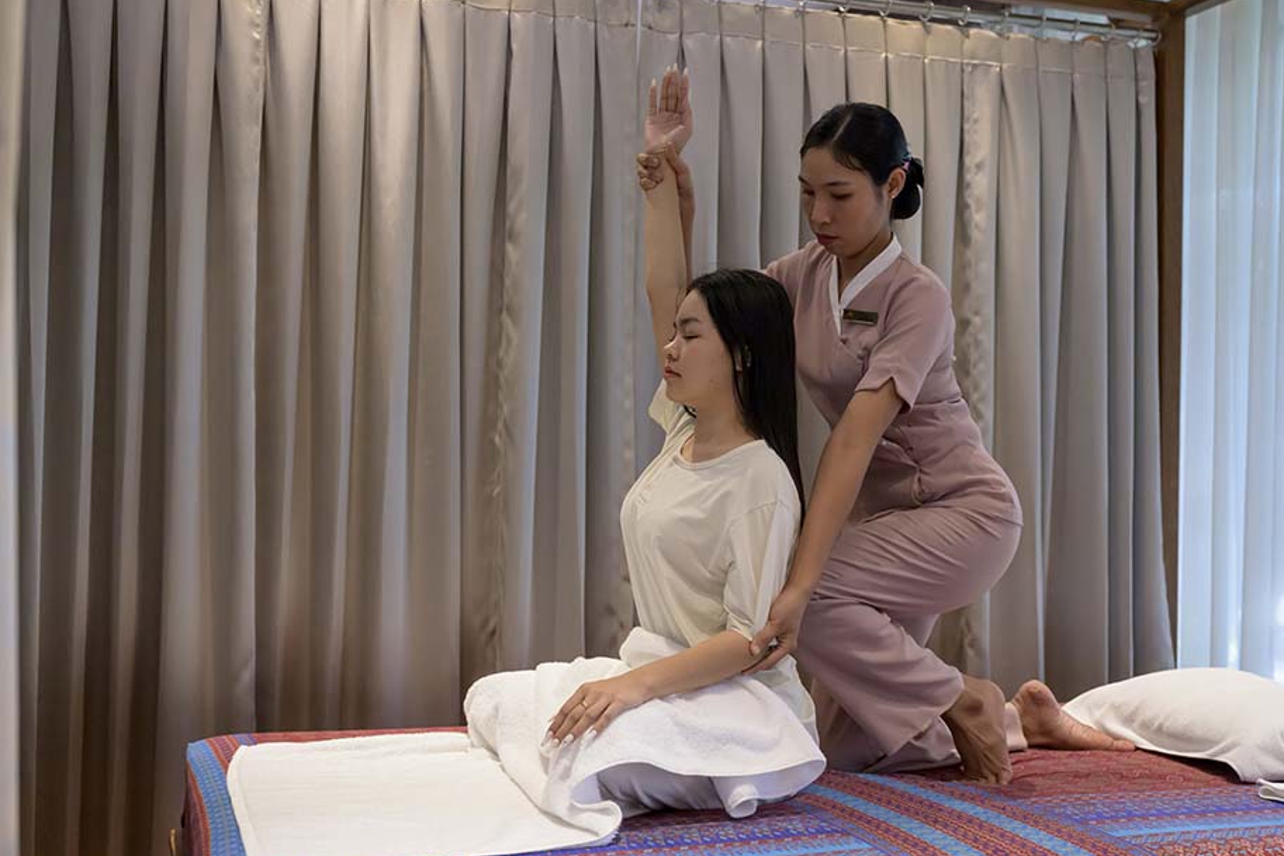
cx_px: 630
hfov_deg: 47.4
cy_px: 446
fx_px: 1462
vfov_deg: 32.6
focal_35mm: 41
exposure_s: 1/200
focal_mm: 39
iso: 5600
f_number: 3.5
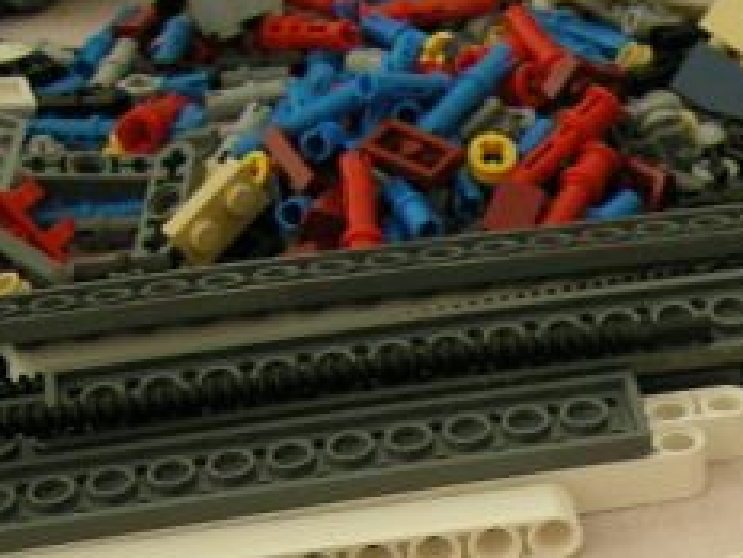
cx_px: 996
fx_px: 2662
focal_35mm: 124
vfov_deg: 11.5
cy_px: 802
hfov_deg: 15.1
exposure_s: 1/60
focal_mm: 7.5
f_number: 2.7
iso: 141
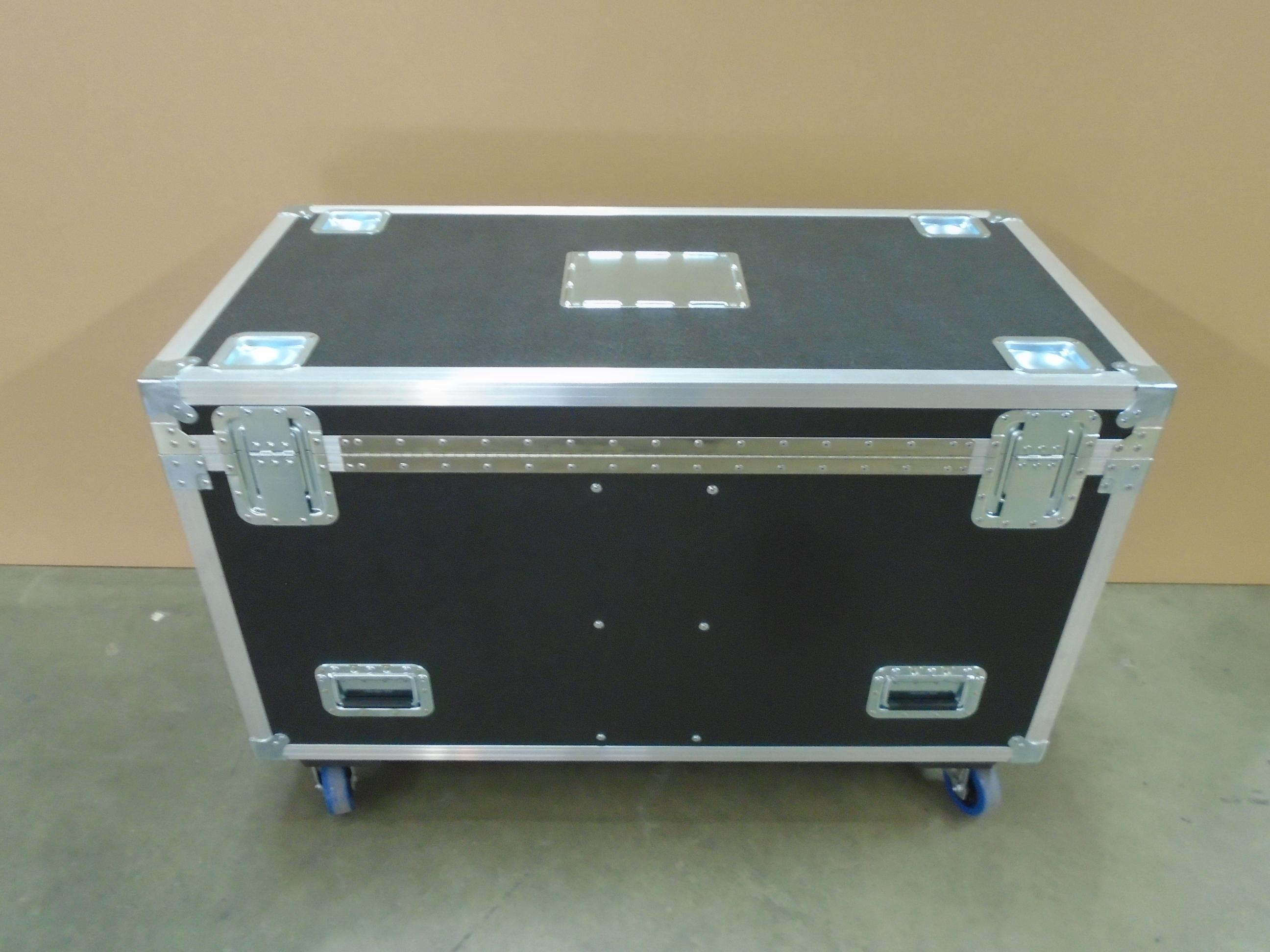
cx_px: 635
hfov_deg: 67.3
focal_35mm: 26
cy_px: 476
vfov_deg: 53.1
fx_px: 954
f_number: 3.2
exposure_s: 1/10
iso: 400
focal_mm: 4.6
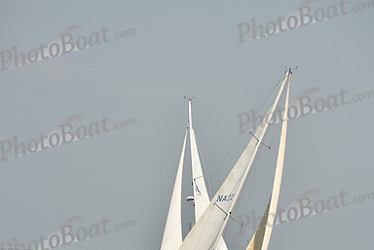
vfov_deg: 4.6
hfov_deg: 6.8
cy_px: 173
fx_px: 3137
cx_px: 187
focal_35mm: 302
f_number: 6.3
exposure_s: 1/640
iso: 250
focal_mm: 200
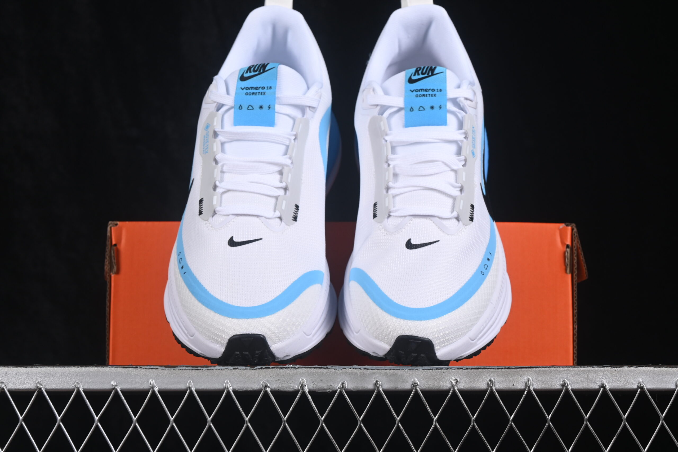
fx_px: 1412
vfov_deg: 18.2
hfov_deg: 27.0
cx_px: 339
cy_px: 226
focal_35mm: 75
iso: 160
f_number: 8
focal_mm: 50
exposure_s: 1/80
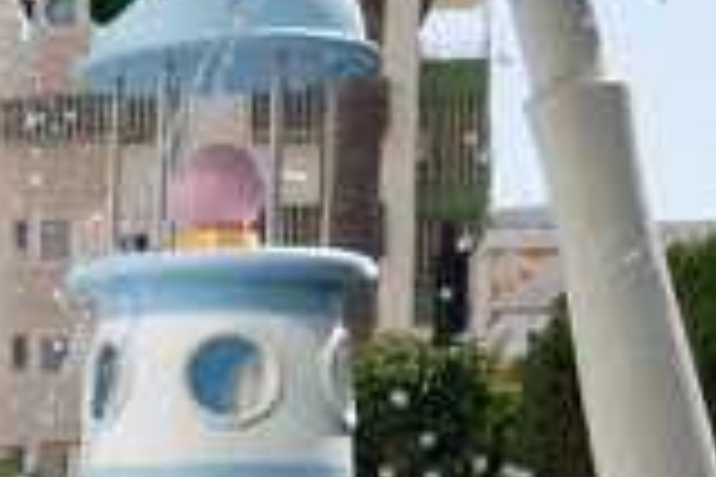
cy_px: 677
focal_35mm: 137
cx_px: -630
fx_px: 2725
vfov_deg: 9.8
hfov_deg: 13.3
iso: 100
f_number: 5
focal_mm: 34
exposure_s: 1/640
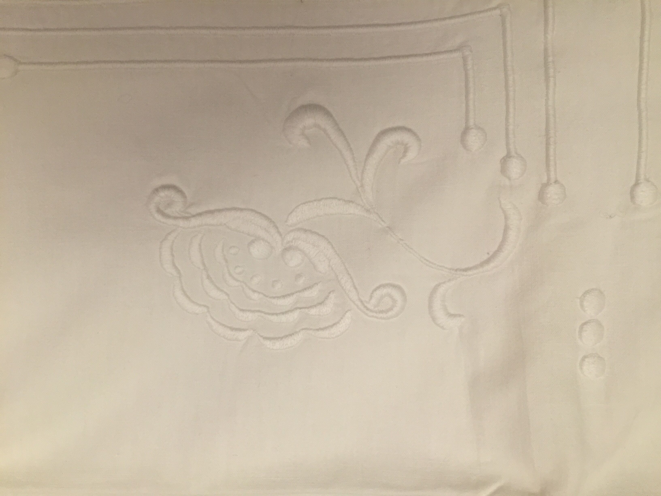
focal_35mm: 29
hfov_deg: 61.7
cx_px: 330
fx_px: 554
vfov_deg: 48.2
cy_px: 248
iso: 125
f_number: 2.2
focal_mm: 4.15
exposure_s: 1/33
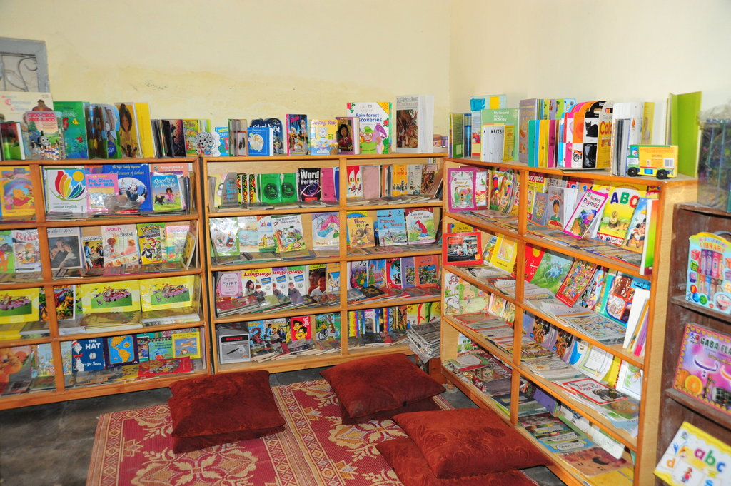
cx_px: 366
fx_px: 588
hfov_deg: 63.7
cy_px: 243
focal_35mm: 29
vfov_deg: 44.9
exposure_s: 1/60
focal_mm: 29
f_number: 7.1
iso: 3200
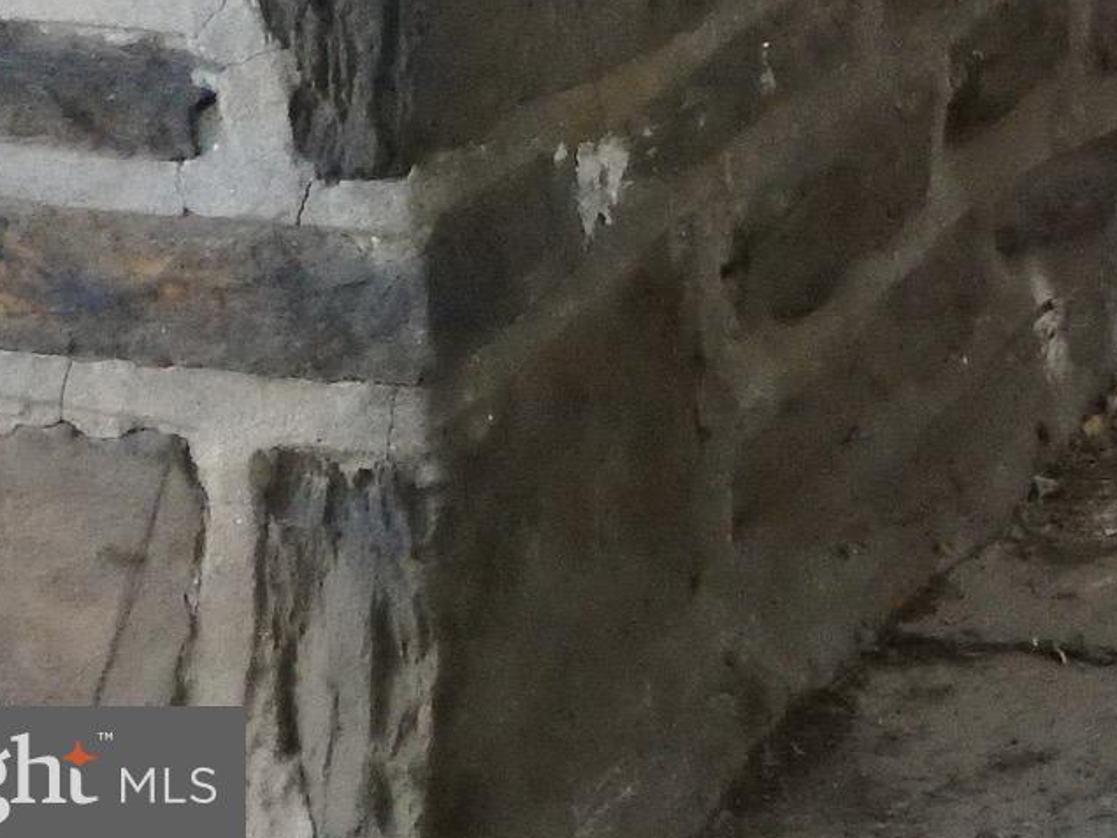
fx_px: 5615
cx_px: 1605
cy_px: -499
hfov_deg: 11.0
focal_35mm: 174
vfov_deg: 8.3
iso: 1600
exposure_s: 1/500
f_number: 4.1
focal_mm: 9.8
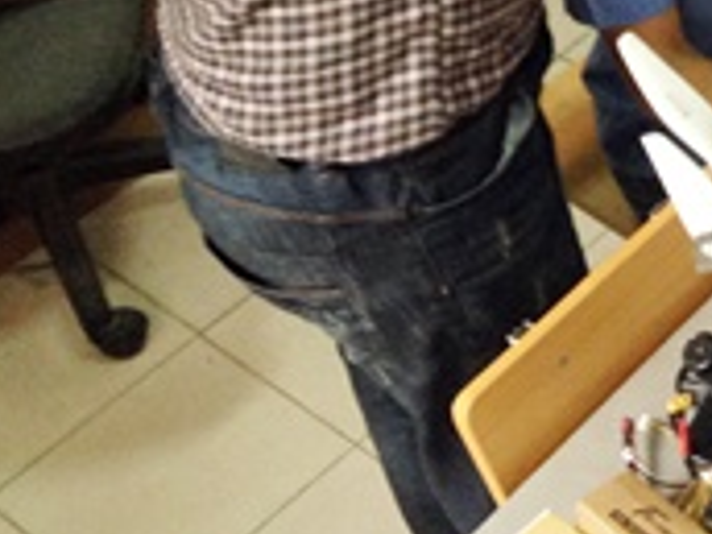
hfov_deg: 15.2
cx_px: 1209
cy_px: -161
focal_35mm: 115
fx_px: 2365
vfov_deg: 12.5
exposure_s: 1/20
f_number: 2.4
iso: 160
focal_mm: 4.12
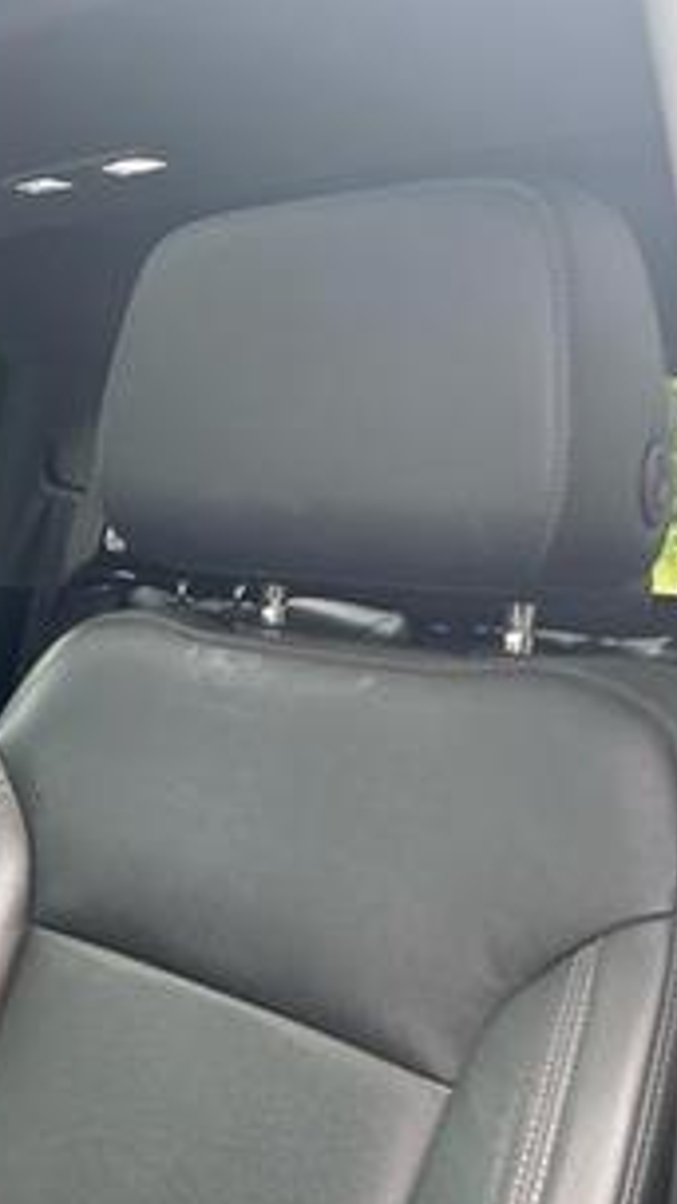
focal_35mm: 47
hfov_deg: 22.1
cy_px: 669
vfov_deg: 43.7
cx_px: -261
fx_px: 1500
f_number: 1.5
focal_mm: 5.7
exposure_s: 1/121
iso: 64
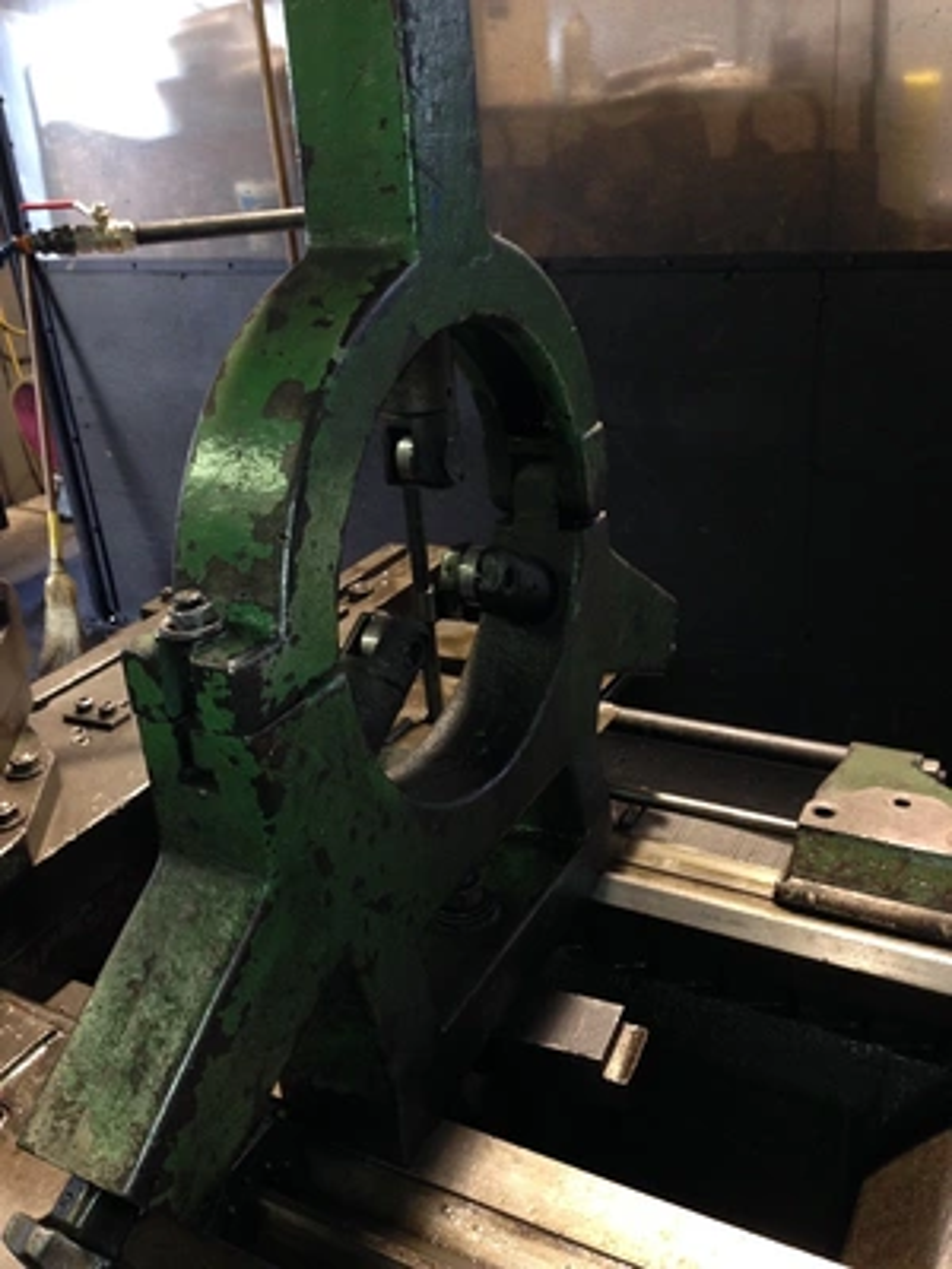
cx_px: 476
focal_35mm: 33
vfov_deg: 55.4
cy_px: 634
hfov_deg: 42.9
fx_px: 1210
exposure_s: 1/20
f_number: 2.4
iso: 100
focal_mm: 4.12
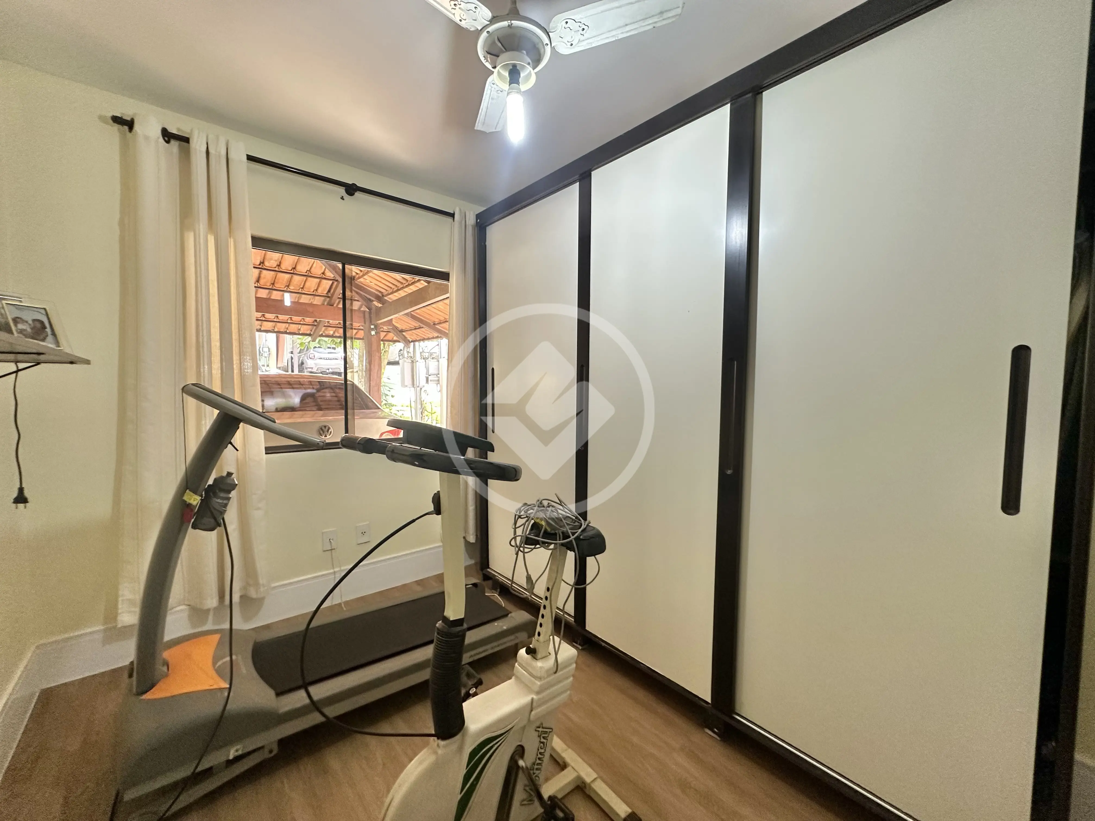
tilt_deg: -2.5
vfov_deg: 85.7
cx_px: 548
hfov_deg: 102.1
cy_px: 410
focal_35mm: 14
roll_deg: -0.7
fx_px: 443
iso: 160
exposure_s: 1/60
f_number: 2.2
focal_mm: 2.22
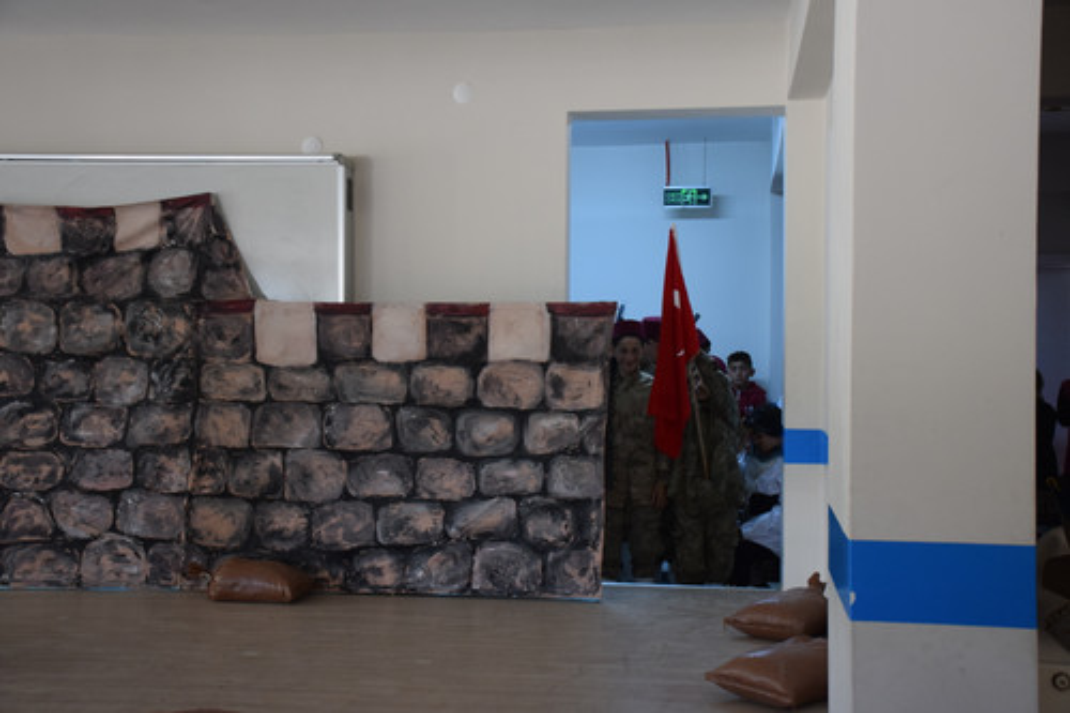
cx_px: 535
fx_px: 1426
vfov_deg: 28.1
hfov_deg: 41.1
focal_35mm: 48
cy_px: 356
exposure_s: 1/60
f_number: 4.2
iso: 1100
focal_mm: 32
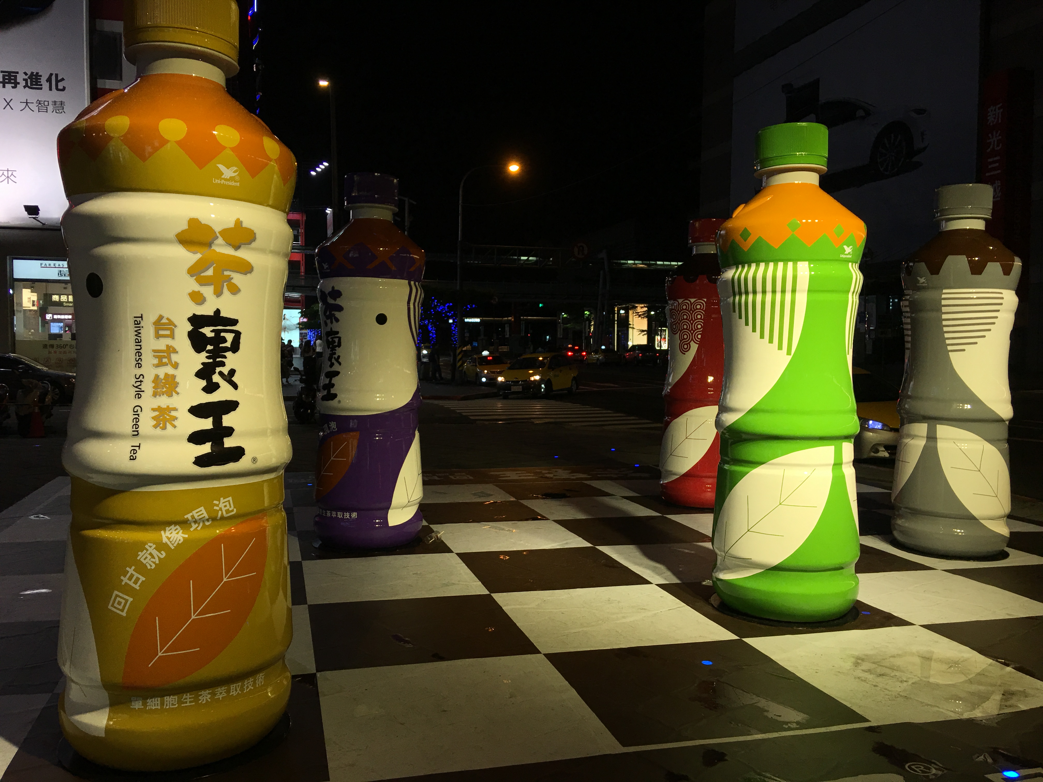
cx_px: 522
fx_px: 874
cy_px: 391
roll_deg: -0.4
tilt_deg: -1.6
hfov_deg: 61.7
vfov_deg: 48.2
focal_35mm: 29
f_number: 2.2
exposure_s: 1/40
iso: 25
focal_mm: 4.15
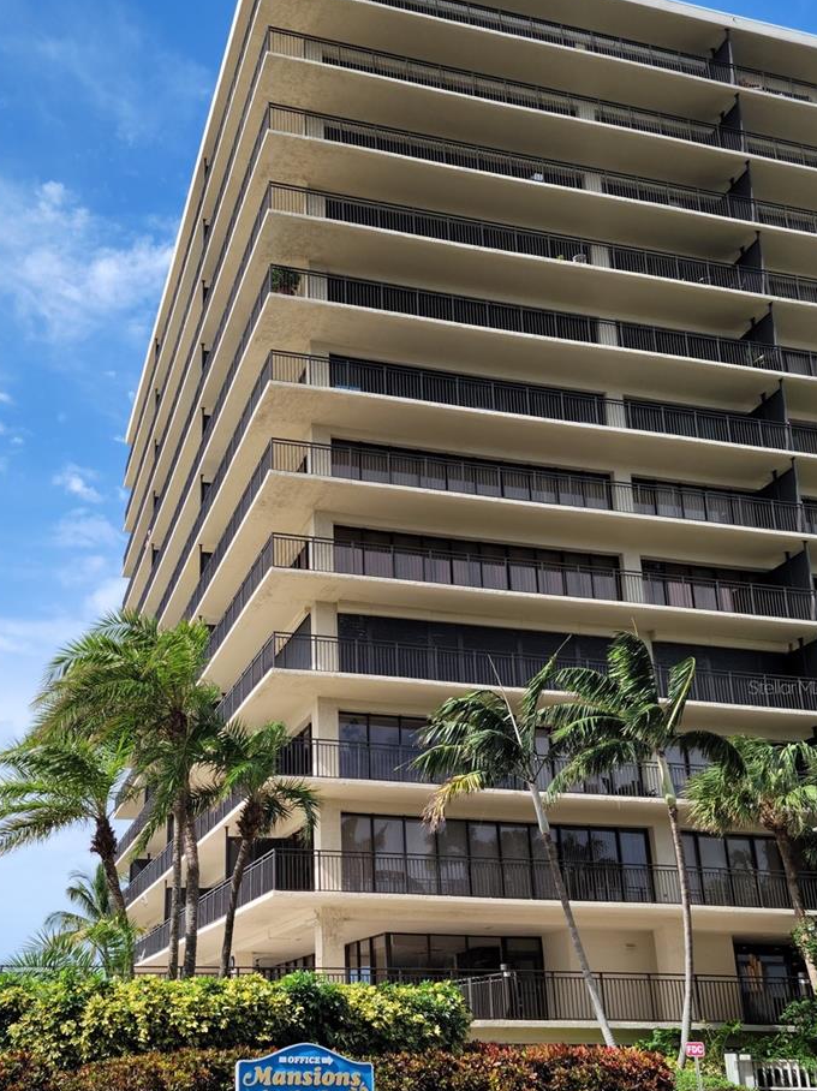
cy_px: 687
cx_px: 294
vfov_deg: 49.6
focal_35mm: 37
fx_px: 1165
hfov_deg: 38.3
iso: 25
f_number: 2
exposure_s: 1/779
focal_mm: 5.9
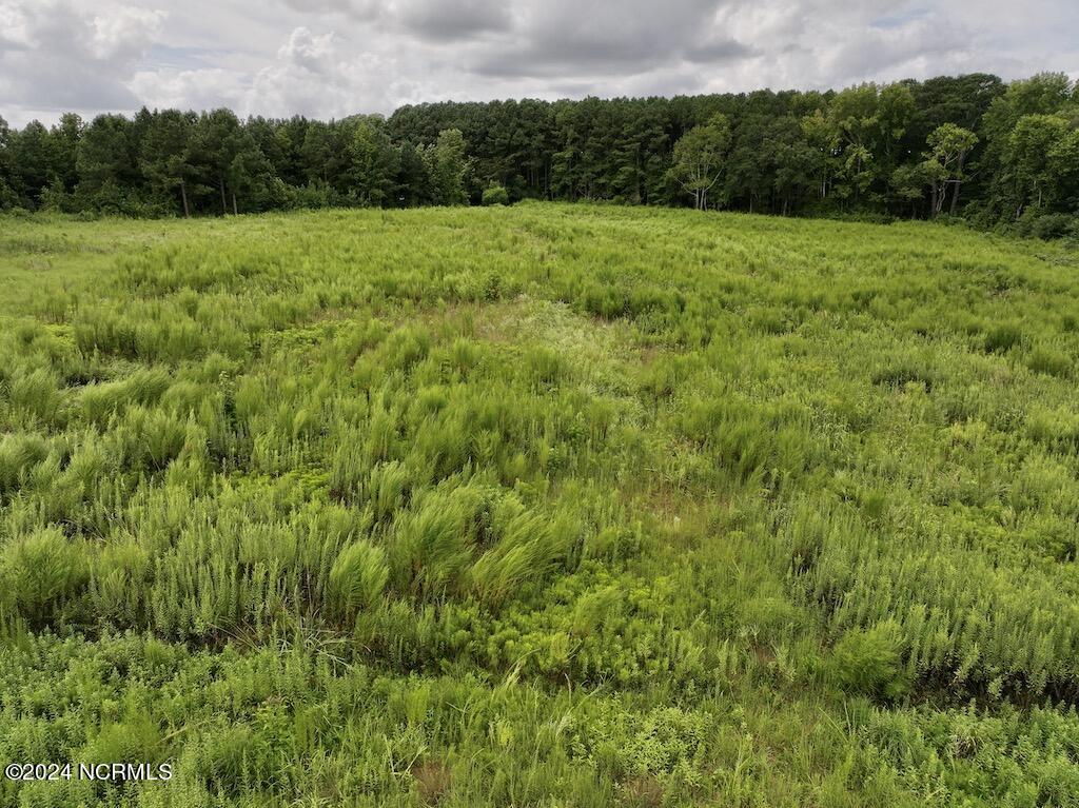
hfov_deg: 71.6
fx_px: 748
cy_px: 404
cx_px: 540
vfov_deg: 56.8
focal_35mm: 24
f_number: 2.8
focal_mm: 12.29
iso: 250
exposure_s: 1/200
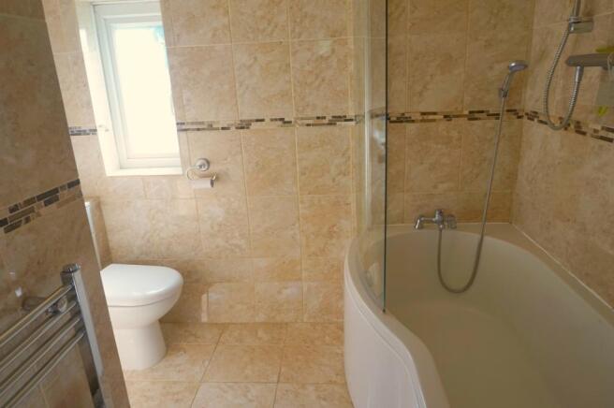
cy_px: 204
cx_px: 307
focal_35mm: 24
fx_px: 409
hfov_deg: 73.8
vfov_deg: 53.0
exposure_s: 1/10
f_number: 9
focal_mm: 16
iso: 100
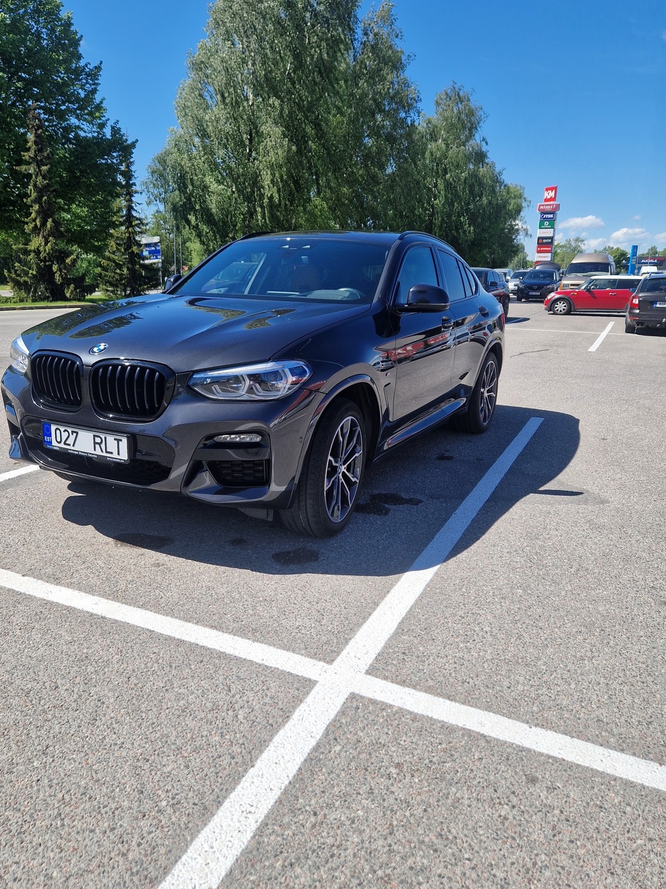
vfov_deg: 65.3
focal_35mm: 27
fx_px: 693
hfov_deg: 51.3
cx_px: 302
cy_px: 431
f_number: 1.8
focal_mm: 5.4
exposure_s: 1/1324
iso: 50
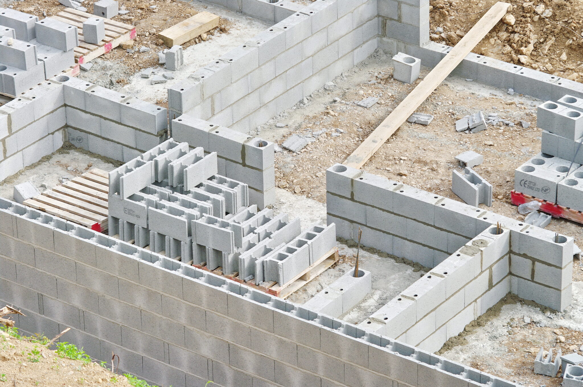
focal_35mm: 158
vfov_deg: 8.7
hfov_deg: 13.1
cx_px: 292
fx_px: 2548
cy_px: 194
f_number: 5.6
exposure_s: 1/320
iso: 100
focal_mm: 105
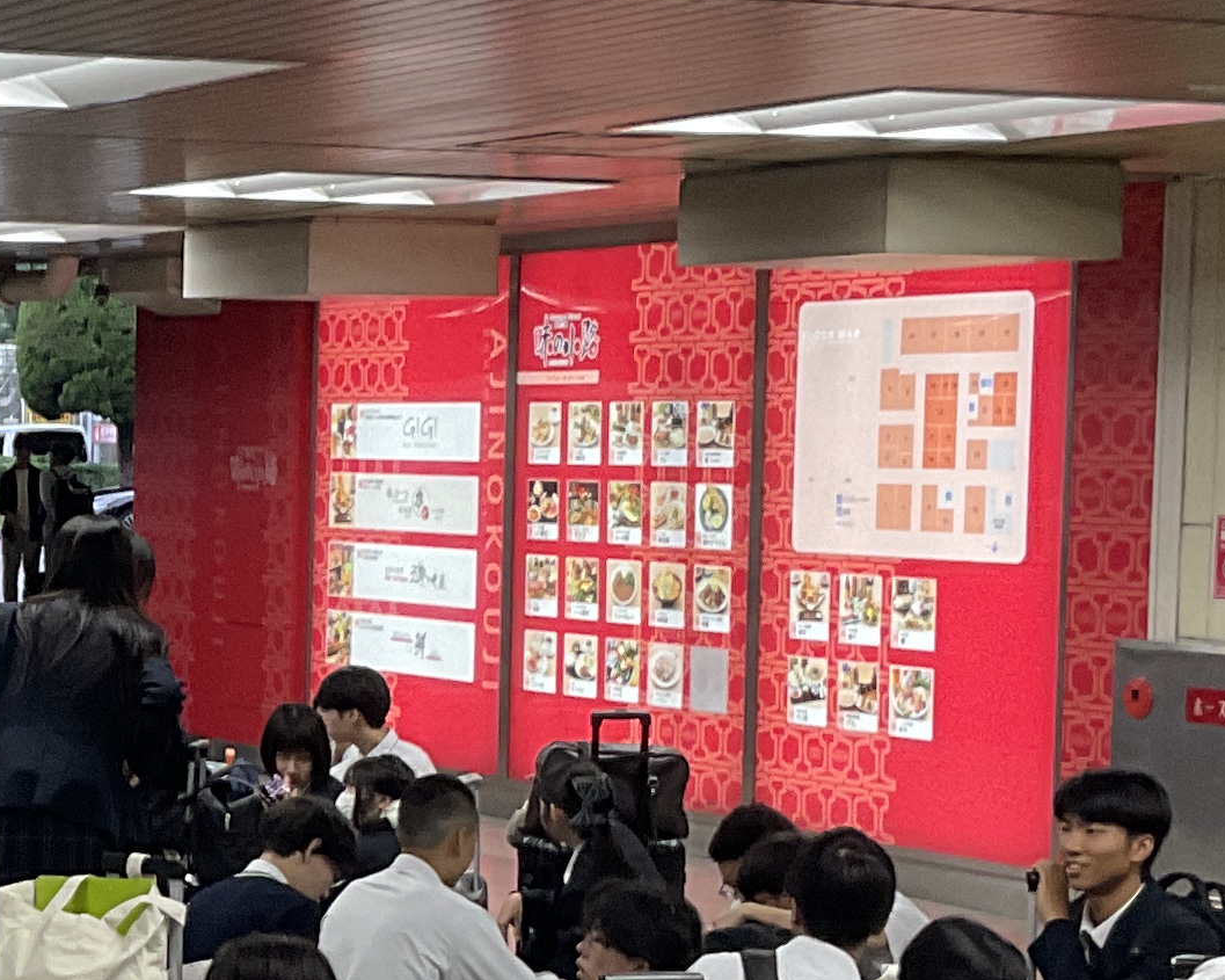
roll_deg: -0.6
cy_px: 753
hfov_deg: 17.2
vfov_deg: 14.2
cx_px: -103
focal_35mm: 108
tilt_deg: -4.6
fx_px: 3914
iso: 64
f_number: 1.8
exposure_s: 1/65
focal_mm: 3
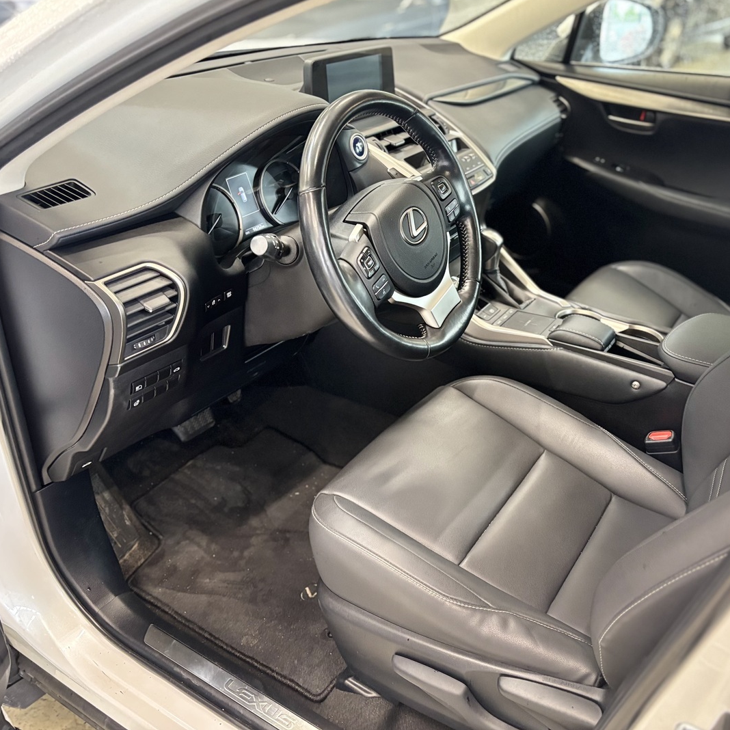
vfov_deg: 52.5
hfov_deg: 52.3
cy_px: 362
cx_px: 422
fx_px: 740
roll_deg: -4.0
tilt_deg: -29.9
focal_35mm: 31
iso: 500
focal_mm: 5.96
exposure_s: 1/50
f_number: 1.6
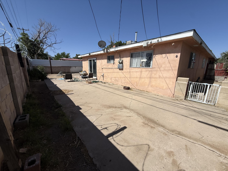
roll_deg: -0.8
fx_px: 92
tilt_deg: -10.7
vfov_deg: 85.7
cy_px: 86
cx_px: 114
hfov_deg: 102.1
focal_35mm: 14
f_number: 2.2
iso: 50
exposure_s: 1/4425
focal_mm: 2.22
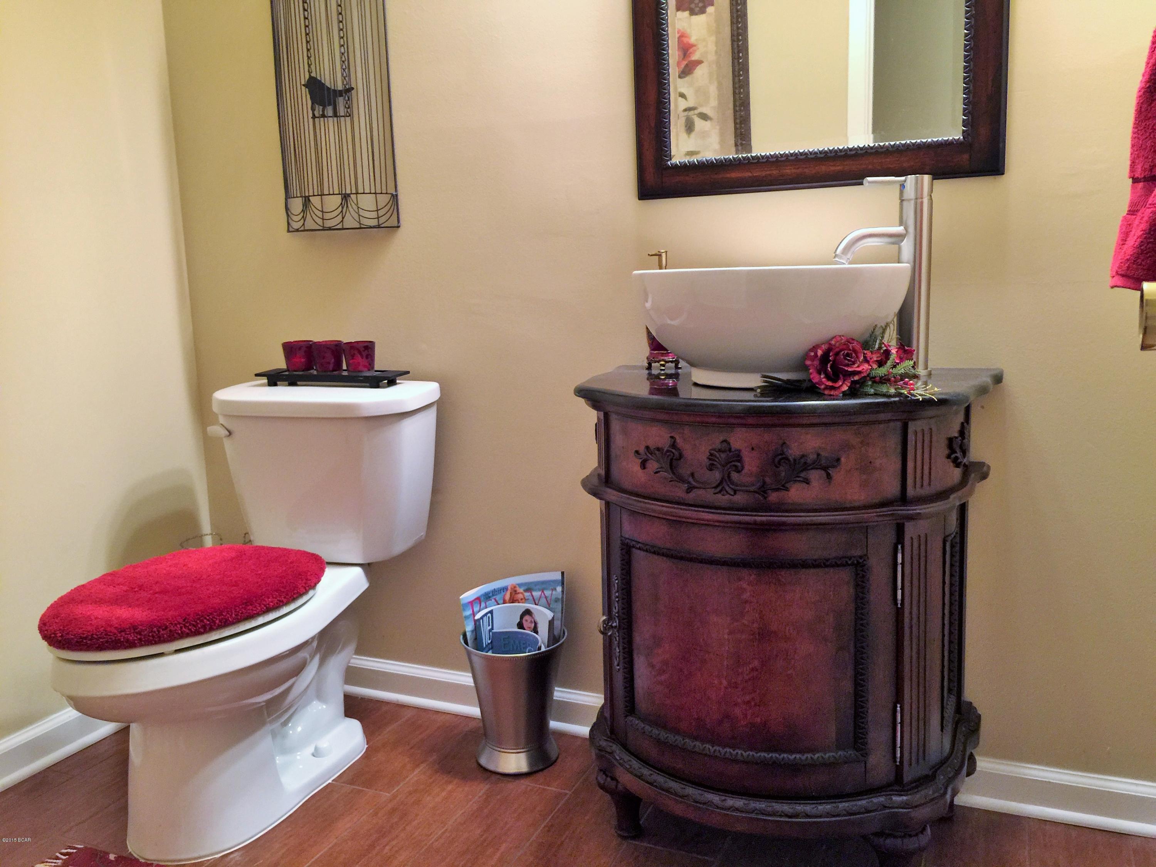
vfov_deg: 48.2
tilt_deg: -10.2
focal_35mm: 29
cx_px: 578
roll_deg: +1.5
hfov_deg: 61.7
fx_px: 968
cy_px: 434
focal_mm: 4.15
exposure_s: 1/4
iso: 64
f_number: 2.2
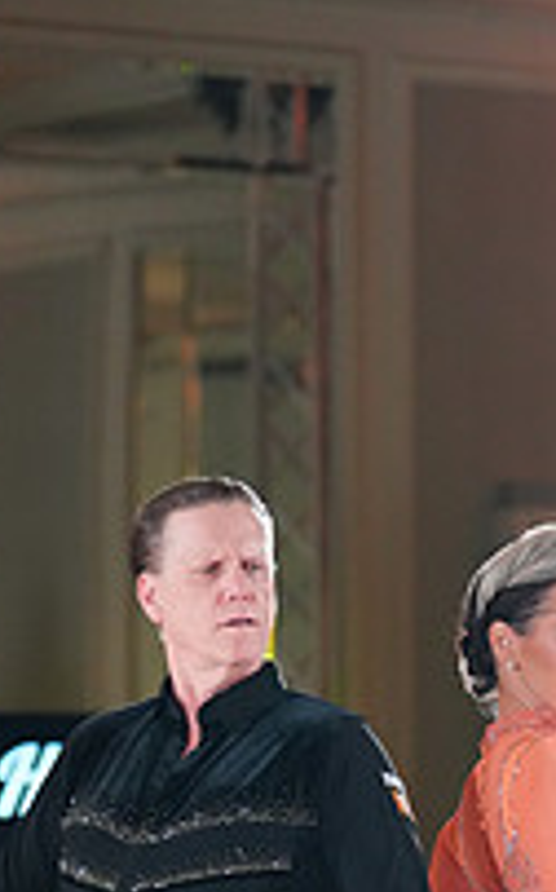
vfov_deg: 7.0
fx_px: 7187
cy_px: 1122
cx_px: 364
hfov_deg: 4.4
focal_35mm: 296
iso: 3200
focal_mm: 101
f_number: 2.8
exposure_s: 1/400
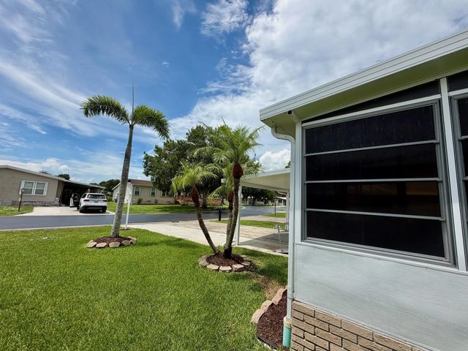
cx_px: 234
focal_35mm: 14
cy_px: 176
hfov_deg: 102.1
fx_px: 189
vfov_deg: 85.7
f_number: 2.2
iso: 20
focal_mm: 2.22
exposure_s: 1/1105
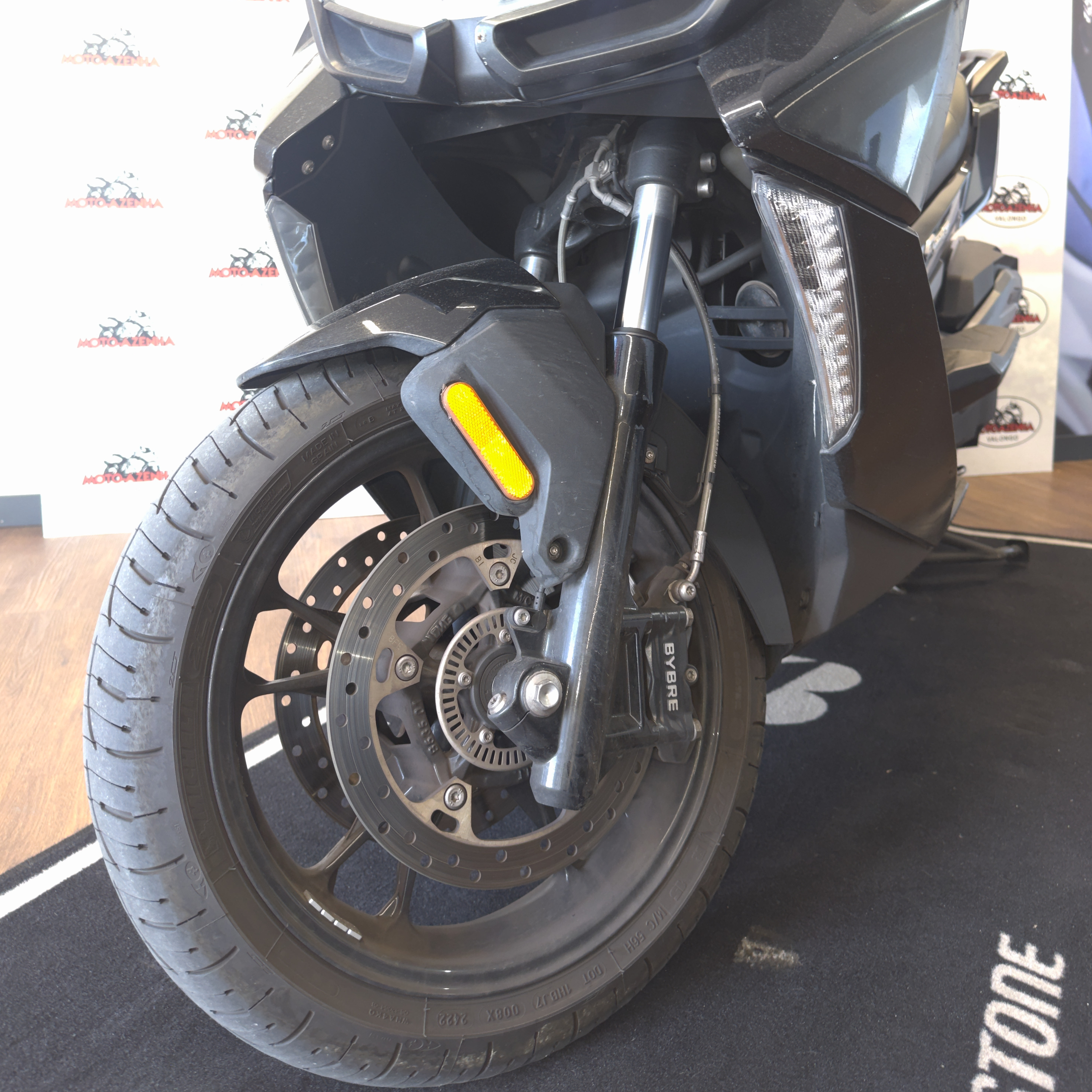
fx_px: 1035
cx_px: 538
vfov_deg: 54.7
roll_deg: -0.1
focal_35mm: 29
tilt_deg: -7.3
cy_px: 384
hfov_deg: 55.6
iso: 100
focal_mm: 6.86
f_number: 1.78
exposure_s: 1/24
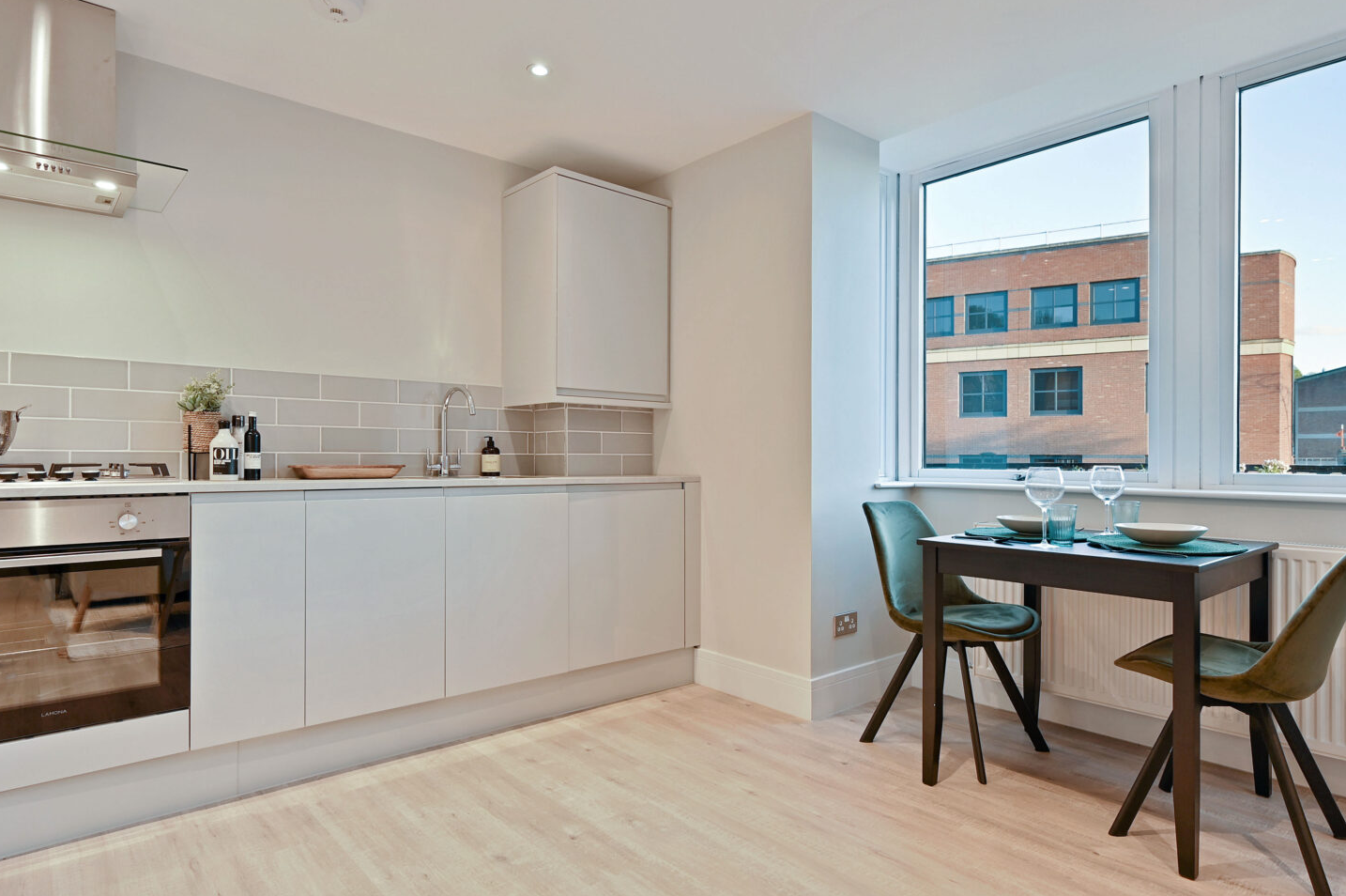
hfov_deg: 84.0
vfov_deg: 61.8
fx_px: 747
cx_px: 671
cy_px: 463
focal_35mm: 20
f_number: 5.6
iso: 160
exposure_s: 1/5
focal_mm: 14
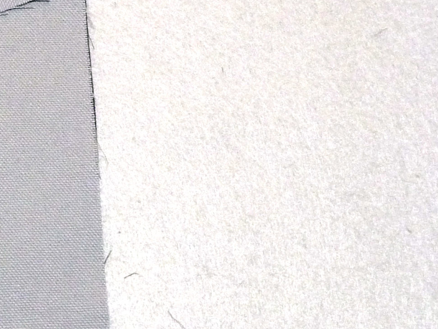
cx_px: -138
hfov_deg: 14.8
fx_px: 1607
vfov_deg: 11.7
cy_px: 140
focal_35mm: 127
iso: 400
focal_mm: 8
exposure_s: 1/25
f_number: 4.2
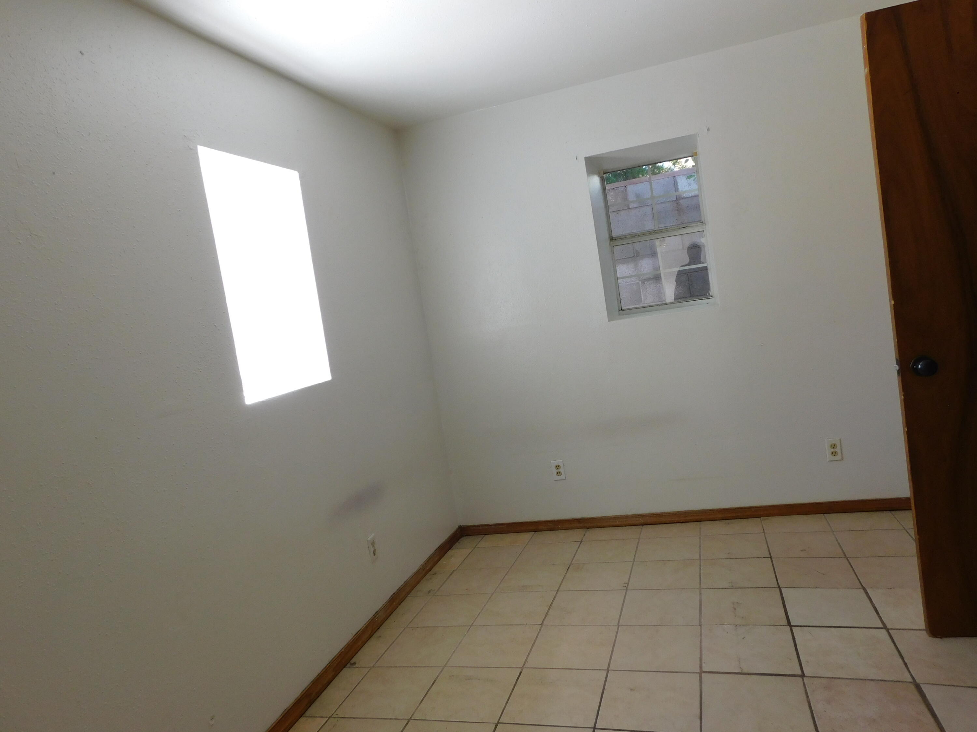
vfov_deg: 58.9
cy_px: 366
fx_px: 649
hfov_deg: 73.9
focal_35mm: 23
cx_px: 488
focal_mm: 4
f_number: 3
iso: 125
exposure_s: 1/60
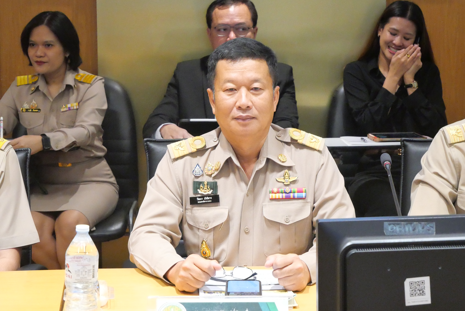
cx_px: 232
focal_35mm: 97
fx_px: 1254
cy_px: 156
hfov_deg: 21.0
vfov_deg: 14.1
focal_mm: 47
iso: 6400
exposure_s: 1/80
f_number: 5.6
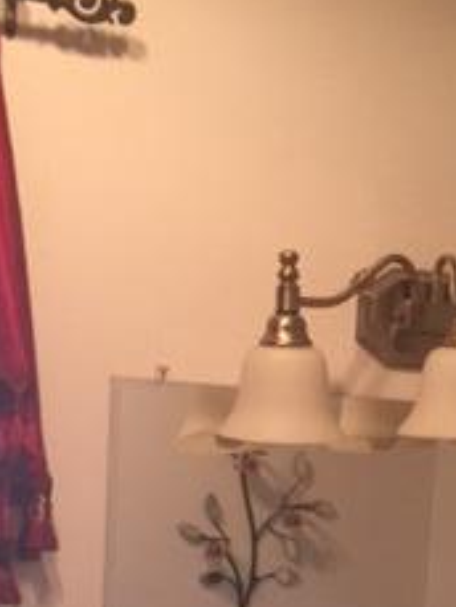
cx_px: 231
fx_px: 1421
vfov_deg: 21.9
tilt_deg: -9.6
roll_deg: -4.0
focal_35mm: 81
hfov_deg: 18.2
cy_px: 774
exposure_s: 1/20
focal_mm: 4.15
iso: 250
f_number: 2.2
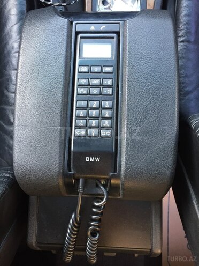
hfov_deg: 48.2
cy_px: 133
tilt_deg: -80.2
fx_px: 222
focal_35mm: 29
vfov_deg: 61.7
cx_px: 100
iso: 64
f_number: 2.2
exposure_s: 1/33
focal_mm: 4.15
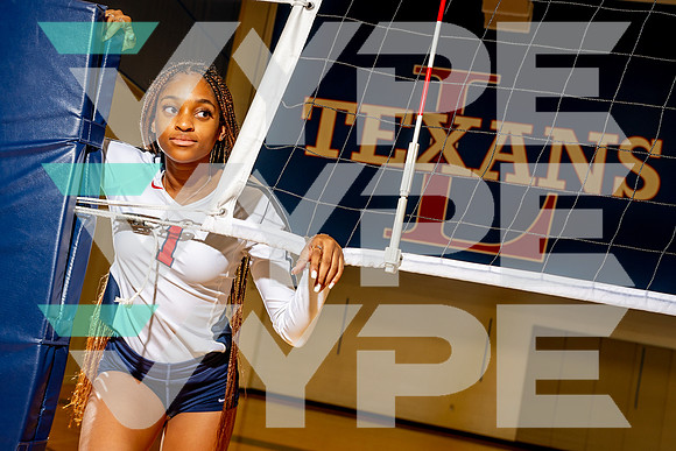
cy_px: 236
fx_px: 941
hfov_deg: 39.5
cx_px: 312
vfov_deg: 26.9
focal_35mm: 50
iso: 250
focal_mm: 45
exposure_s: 1/250
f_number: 5.6
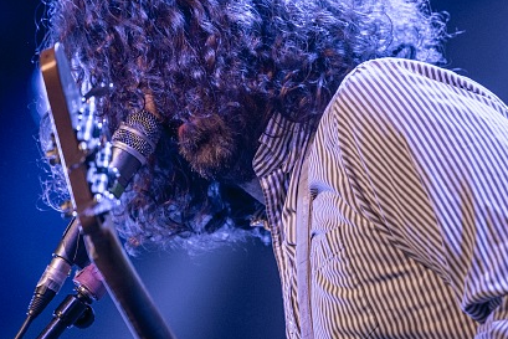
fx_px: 6338
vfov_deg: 3.1
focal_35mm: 449
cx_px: 430
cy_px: 168
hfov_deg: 4.6
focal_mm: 170
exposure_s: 1/100
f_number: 2.8
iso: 800
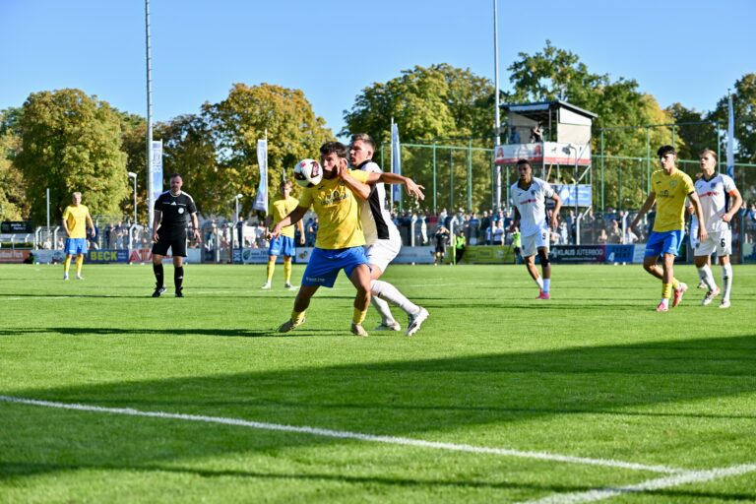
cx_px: 378
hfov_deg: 25.4
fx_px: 1680
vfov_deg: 17.1
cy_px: 252
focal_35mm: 80
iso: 280
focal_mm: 80
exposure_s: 1/1600
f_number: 4.5
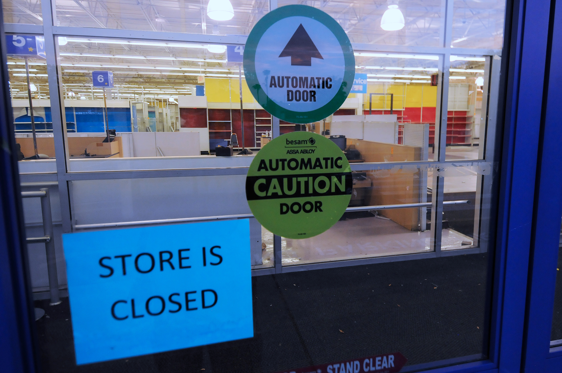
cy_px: 186
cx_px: 281
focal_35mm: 24
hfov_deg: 73.8
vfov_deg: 53.0
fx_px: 374
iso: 800
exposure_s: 1/100
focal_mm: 16
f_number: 4.5
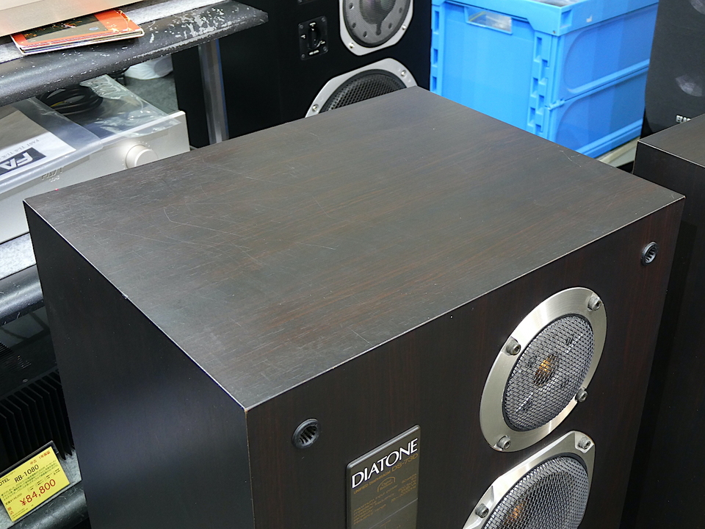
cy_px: 264
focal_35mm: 44
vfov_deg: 32.9
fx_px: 896
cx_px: 352
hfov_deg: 42.9
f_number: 3.9
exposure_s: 1/3.2
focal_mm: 7.8
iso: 200
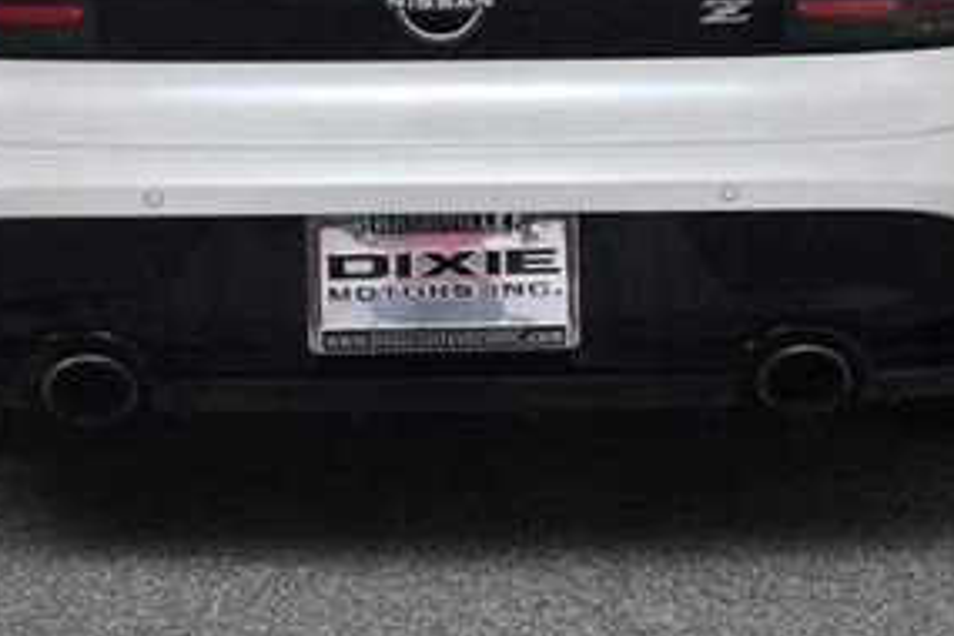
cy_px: -27
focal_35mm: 101
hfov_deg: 20.2
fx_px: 2676
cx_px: 459
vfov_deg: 13.3
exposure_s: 1/160
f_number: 14
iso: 100
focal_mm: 30
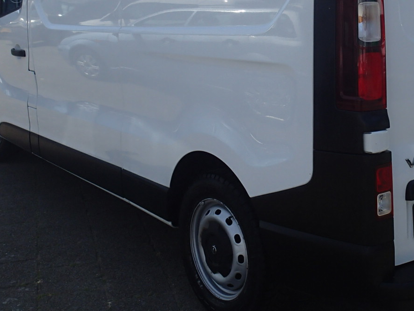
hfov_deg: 35.3
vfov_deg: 26.7
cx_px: 261
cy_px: 75
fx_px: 646
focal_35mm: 54
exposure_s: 1/200
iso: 100
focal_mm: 4.5
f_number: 8
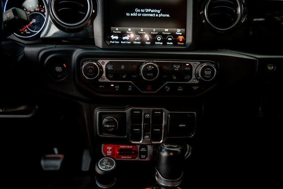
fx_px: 189
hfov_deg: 73.7
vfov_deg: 53.2
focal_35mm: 24
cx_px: 142
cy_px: 94
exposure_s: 1/250
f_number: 2.8
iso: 1250
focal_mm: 24
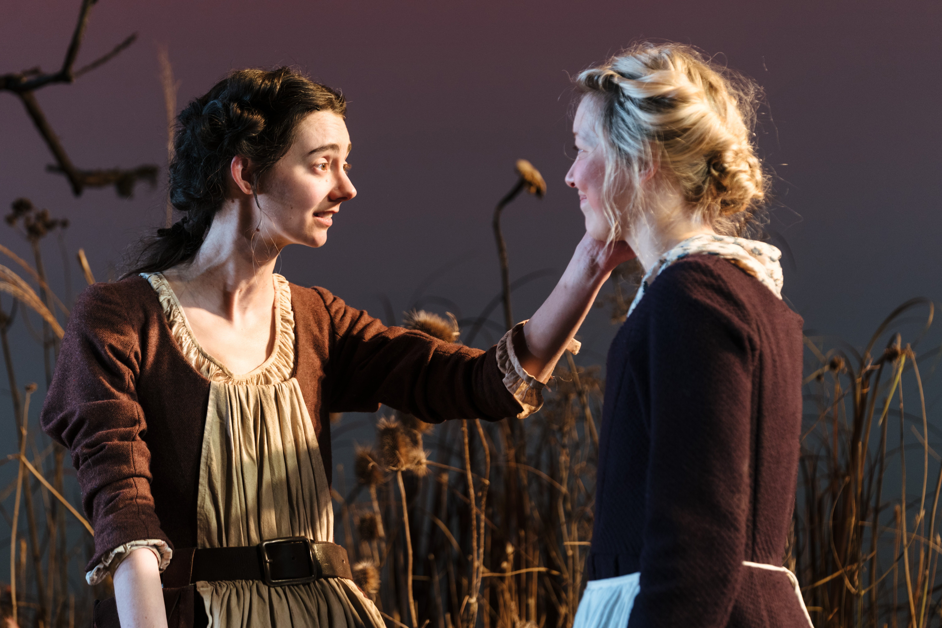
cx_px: 471
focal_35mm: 168
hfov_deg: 12.2
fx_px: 4396
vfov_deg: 8.2
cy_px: 314
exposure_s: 1/160
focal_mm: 168
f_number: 3.5
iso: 1000
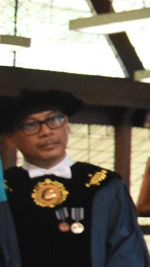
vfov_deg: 8.6
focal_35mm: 250
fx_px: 1766
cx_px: 910
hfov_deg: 4.0
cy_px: 52
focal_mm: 23
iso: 2500
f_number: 3.8
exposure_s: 1/160
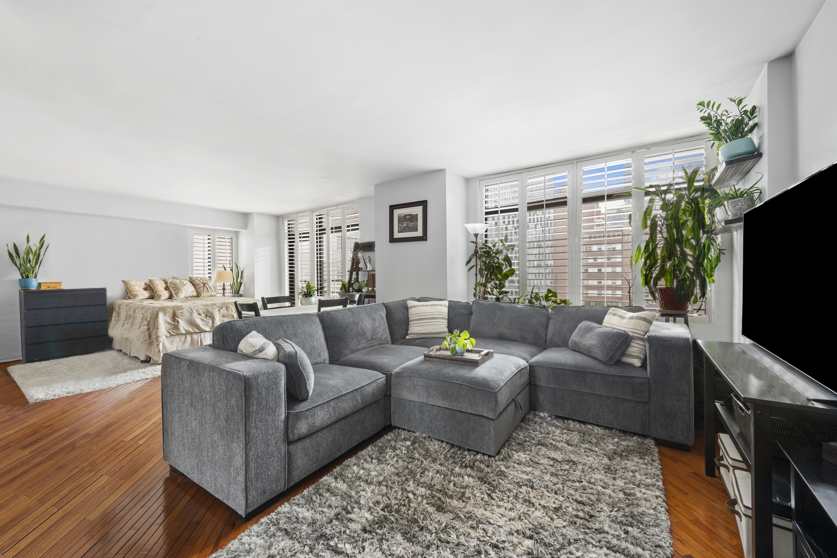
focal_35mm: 14
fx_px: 325
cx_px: 418
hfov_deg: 104.3
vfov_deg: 81.2
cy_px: 279
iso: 200
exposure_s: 5
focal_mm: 14
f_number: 10
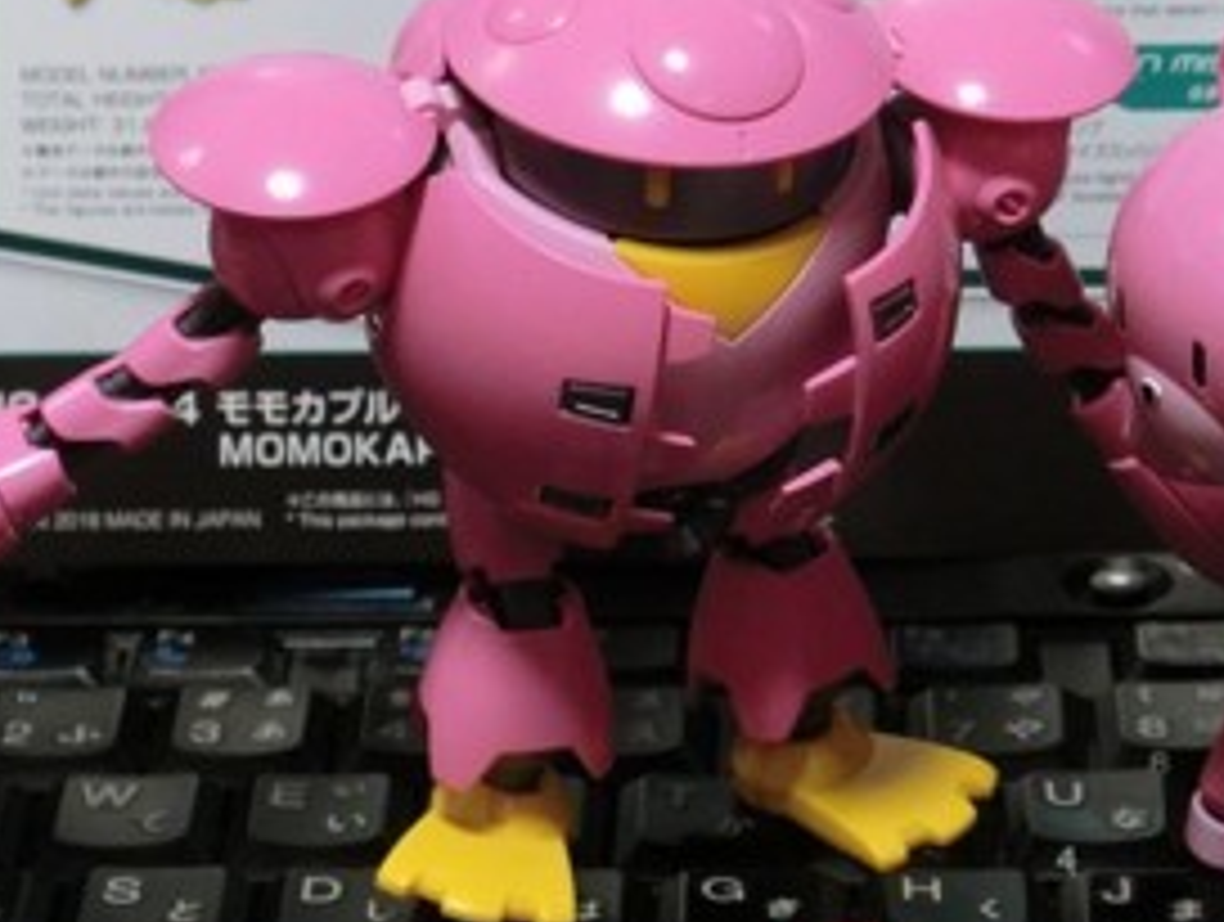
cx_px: 621
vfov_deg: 9.8
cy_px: 382
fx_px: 5384
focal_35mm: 152
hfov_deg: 13.0
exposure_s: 1/25
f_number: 4.2
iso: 800
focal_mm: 16.3
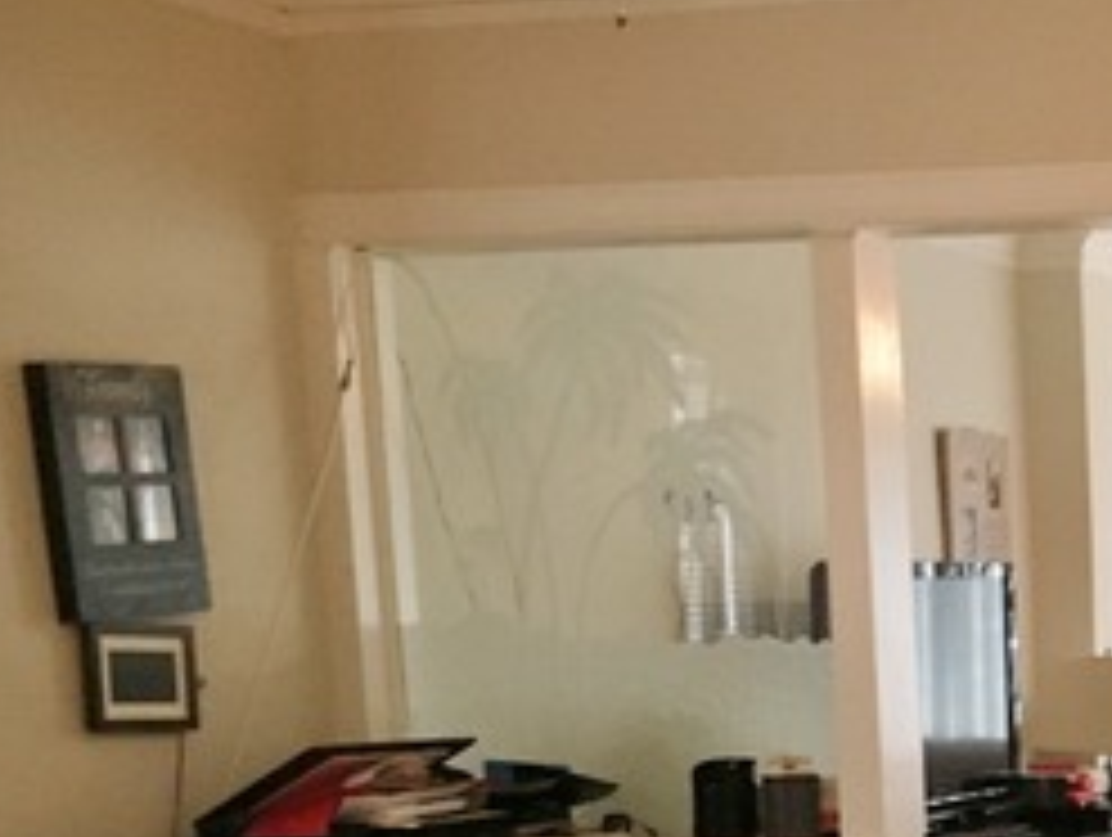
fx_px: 2413
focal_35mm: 75
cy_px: 972
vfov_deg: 18.7
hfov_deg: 23.5
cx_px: 1369
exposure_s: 1/17
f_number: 2.2
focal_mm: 4.15
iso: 200
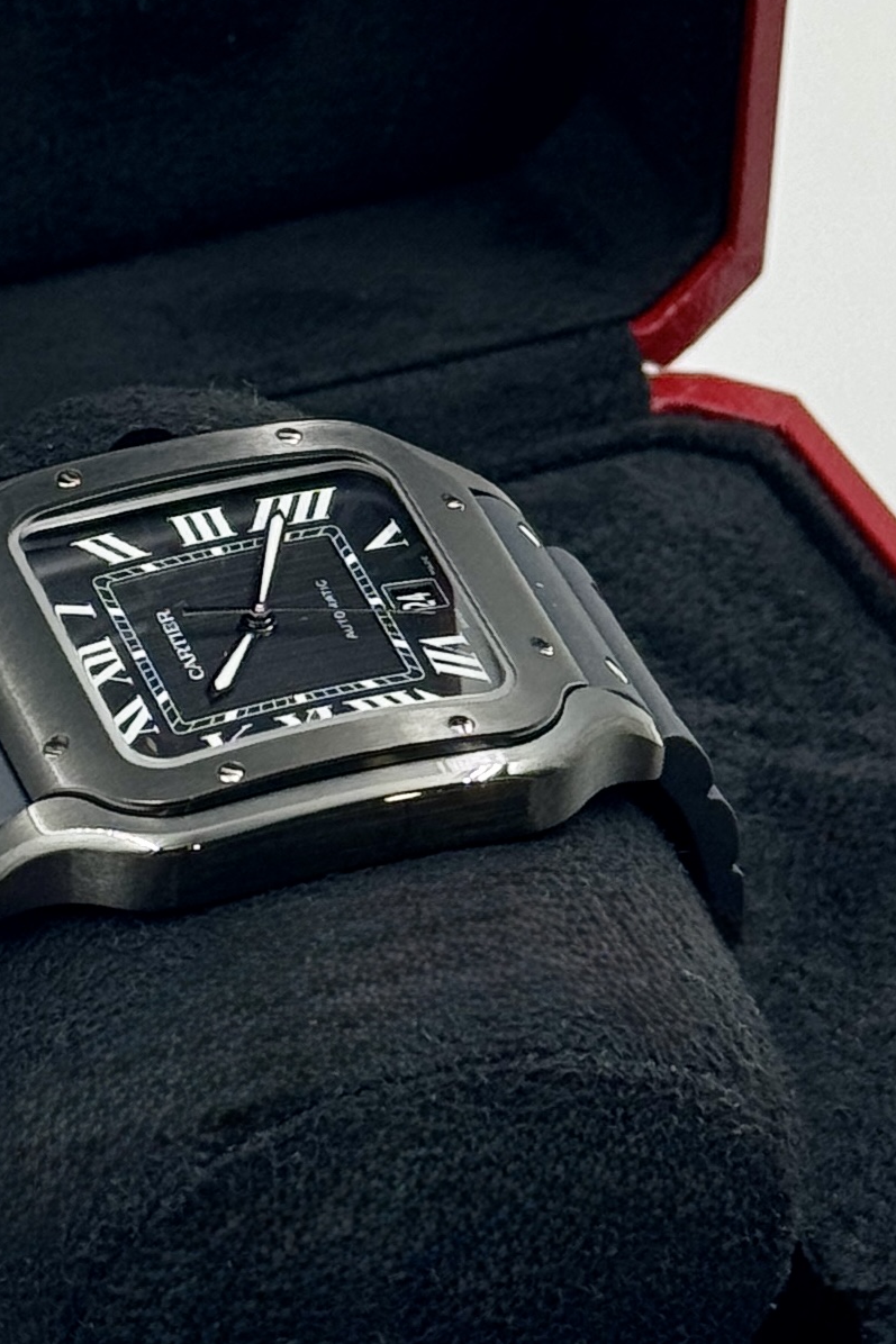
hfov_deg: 20.2
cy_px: 669
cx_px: 261
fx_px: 2502
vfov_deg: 30.1
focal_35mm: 67
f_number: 1.78
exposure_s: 1/221
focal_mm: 6.76
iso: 64
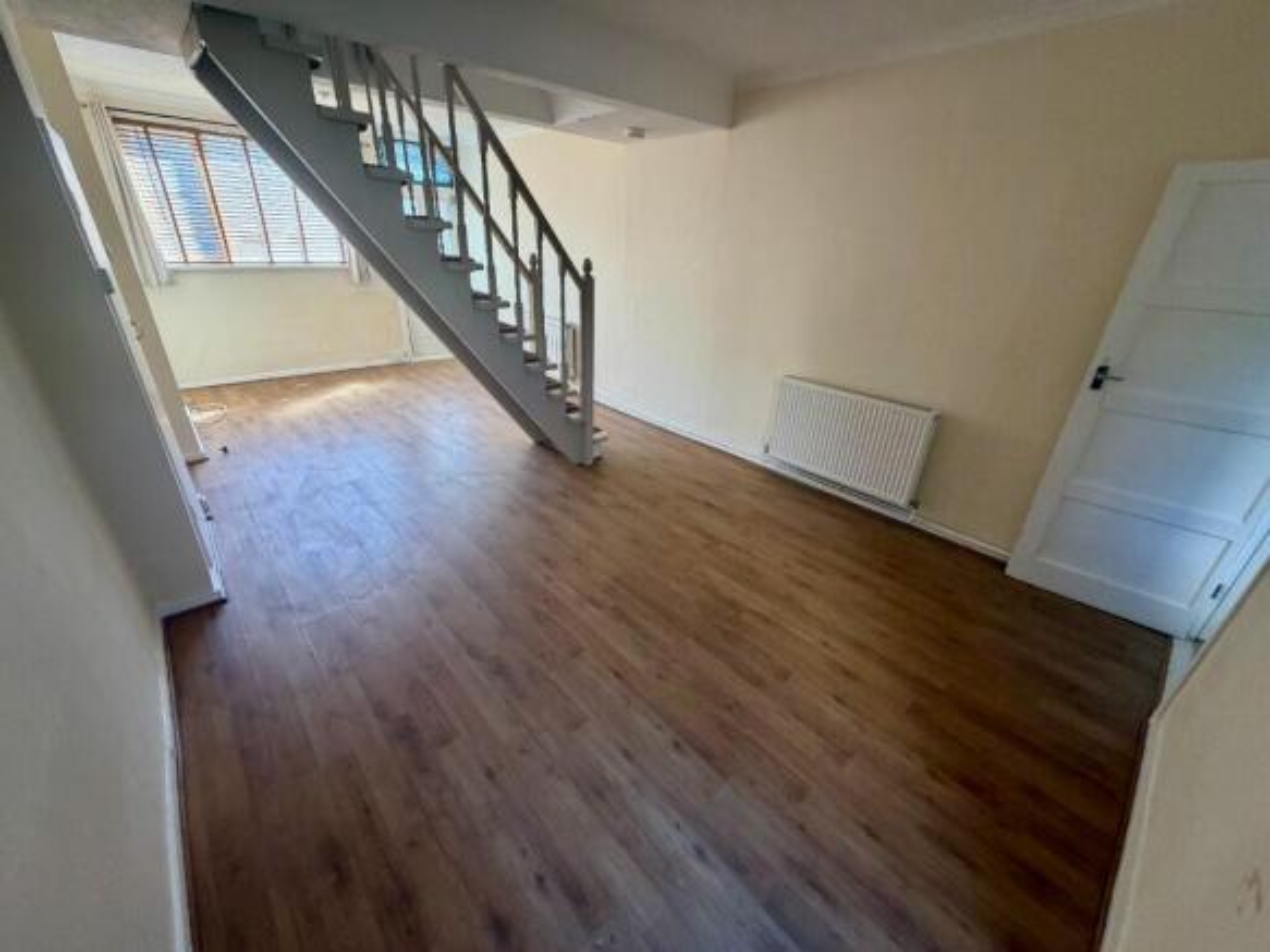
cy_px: 476
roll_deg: -2.1
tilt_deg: -25.8
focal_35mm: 14
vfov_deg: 85.7
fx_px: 514
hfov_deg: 102.1
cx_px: 635
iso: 160
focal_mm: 2.22
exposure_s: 1/121
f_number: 2.2
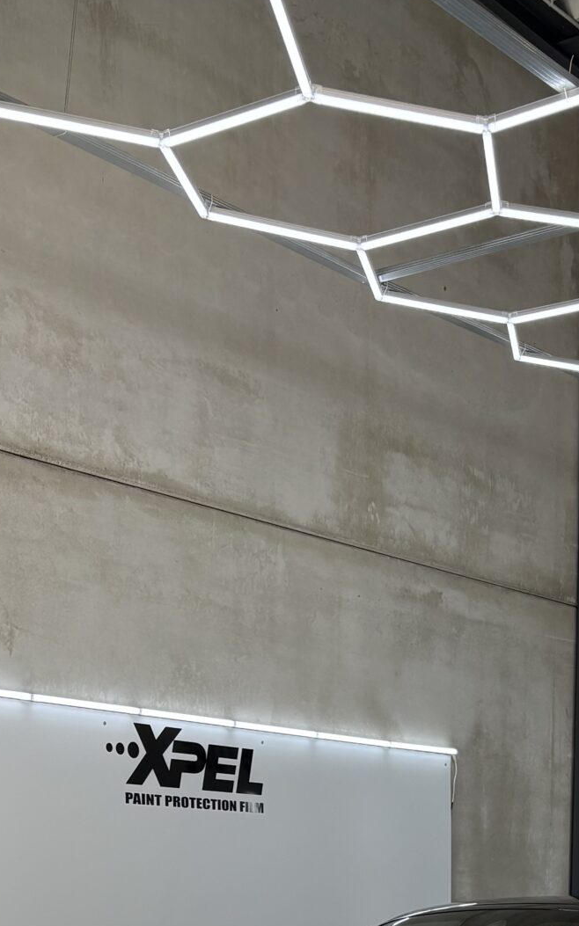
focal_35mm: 67
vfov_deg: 27.0
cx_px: 395
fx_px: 1692
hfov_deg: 19.3
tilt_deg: -6.4
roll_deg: +0.0
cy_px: 1115
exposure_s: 1/293
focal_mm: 5.96
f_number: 1.6
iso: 50
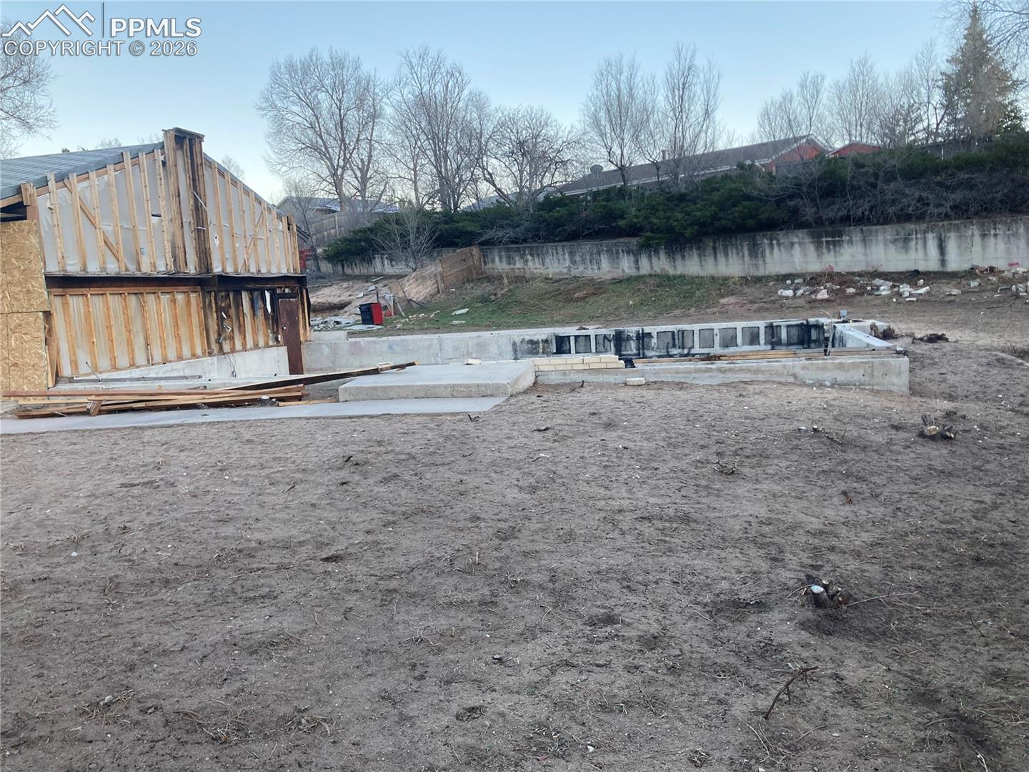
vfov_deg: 49.7
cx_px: 514
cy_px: 386
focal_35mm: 28
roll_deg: +2.7
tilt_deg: -7.1
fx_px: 832
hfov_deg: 63.4
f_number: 1.8
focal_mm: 3.99
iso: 40
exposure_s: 1/121
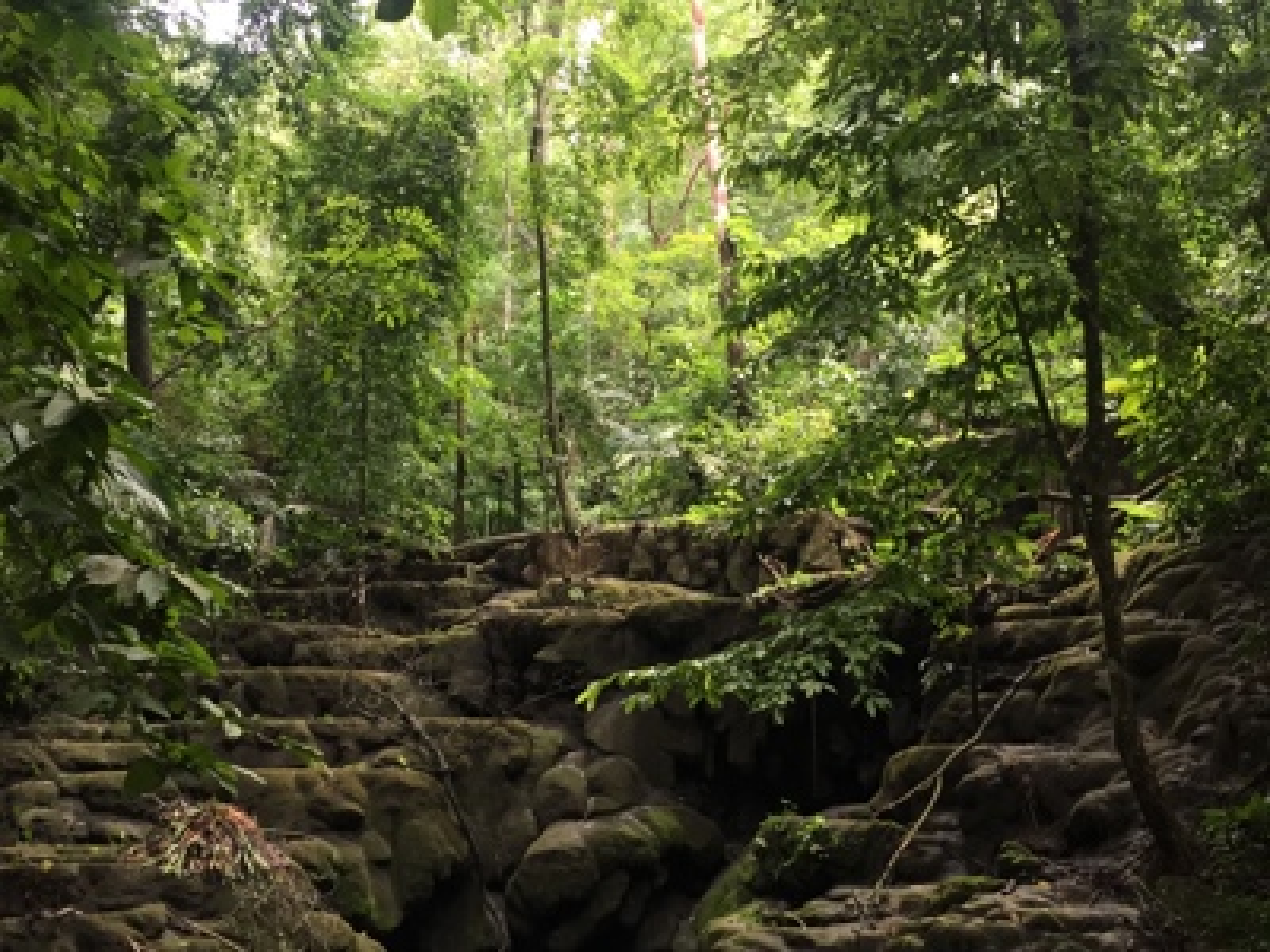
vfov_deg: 48.2
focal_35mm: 29
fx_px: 1064
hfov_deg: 61.7
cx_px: 635
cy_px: 476
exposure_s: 1/30
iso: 40
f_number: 2.2
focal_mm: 4.15
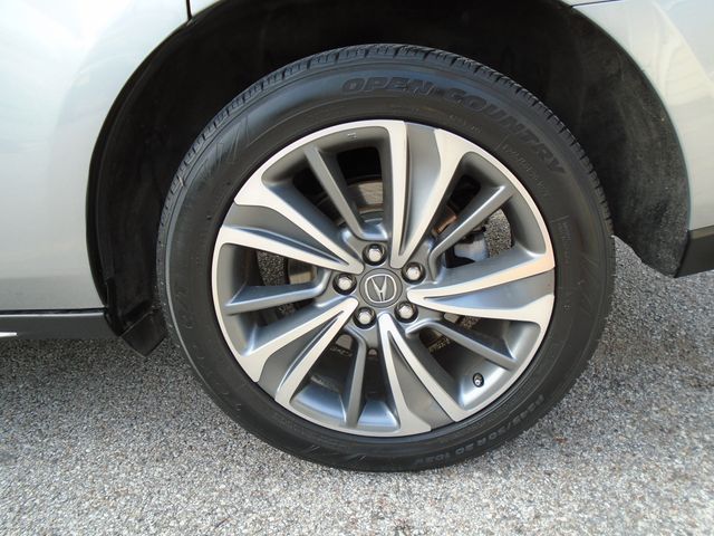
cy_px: 268
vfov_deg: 53.1
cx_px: 357
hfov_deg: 67.3
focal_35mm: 26
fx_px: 536
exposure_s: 1/160
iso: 100
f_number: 3.2
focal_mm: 4.6
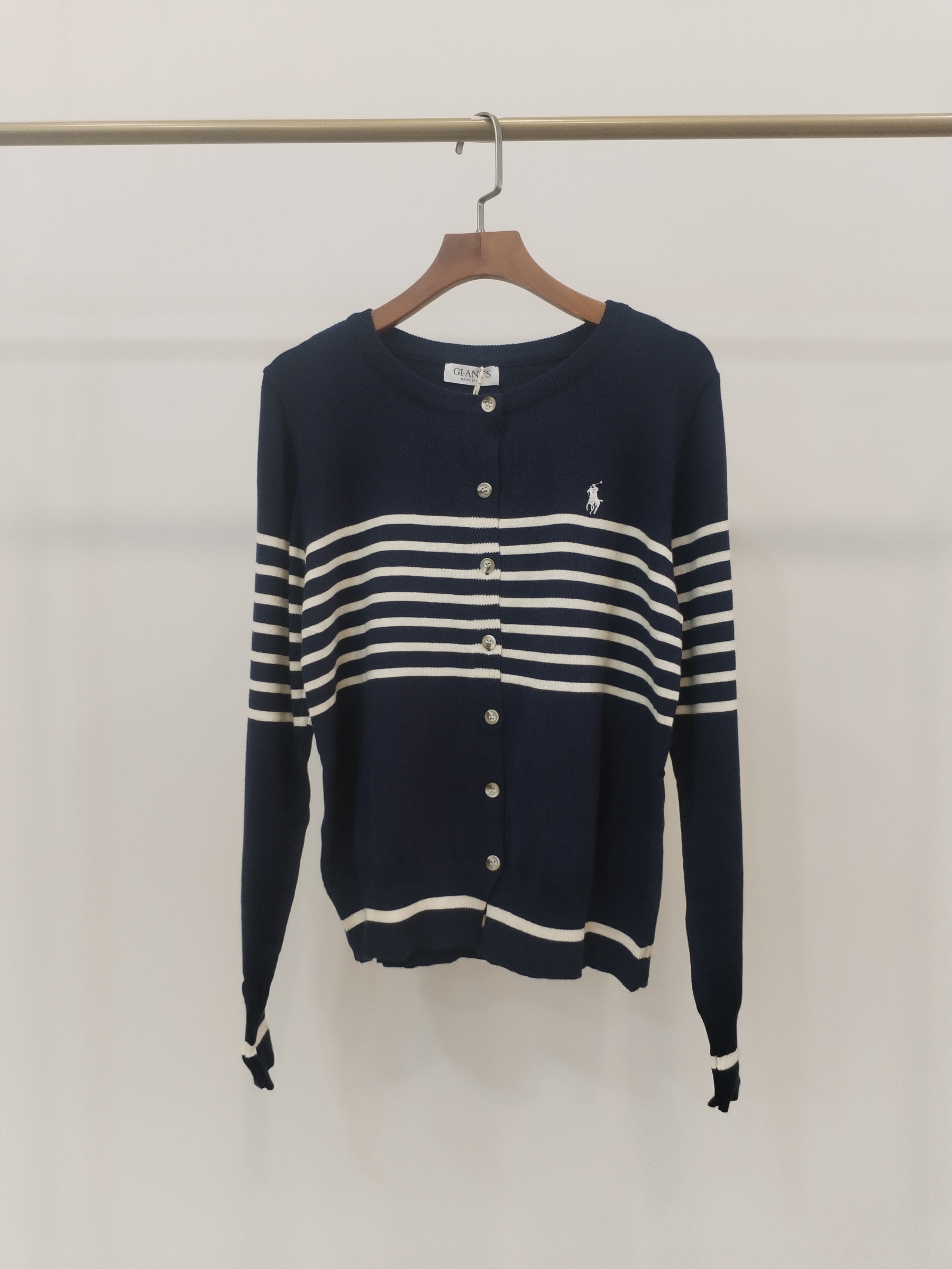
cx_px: 476
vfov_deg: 61.7
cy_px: 634
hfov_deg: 48.2
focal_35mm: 29
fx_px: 1063
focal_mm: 4.75
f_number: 1.8
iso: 307
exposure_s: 1/60
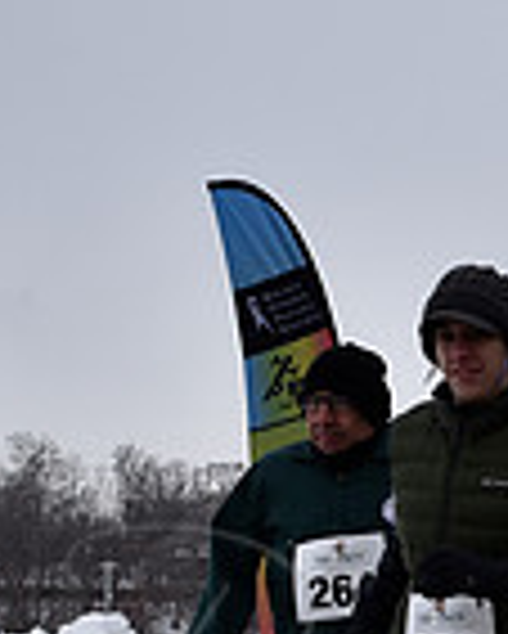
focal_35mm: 139
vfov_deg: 13.5
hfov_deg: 10.4
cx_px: 958
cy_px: 726
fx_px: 2609
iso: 400
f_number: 10
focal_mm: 36
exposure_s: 1/400
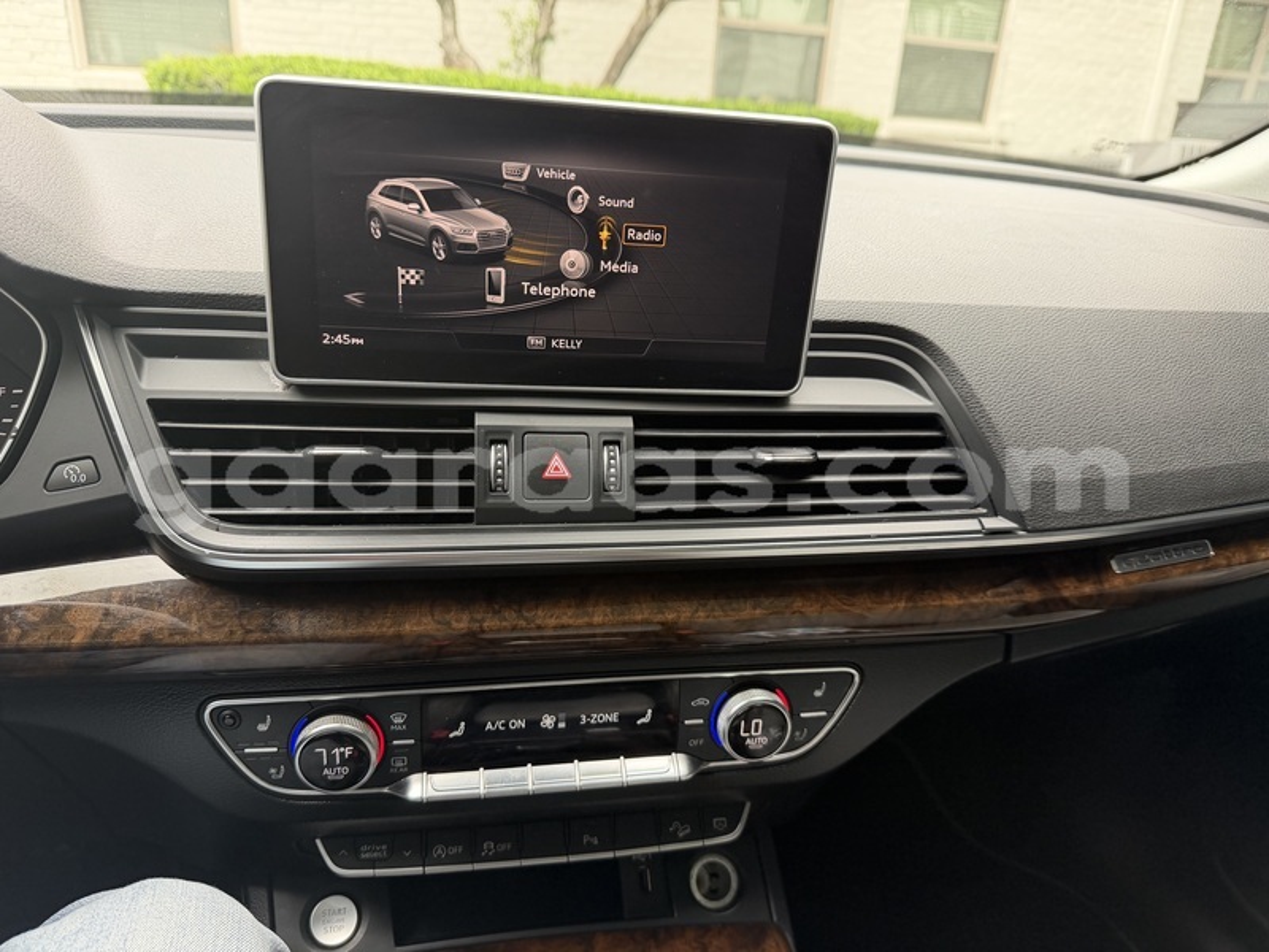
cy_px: 476
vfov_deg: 56.8
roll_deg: -3.4
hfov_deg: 71.6
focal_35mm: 24
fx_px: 880
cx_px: 634
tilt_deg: -22.7
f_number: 1.78
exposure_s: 1/76
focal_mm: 6.76
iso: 200
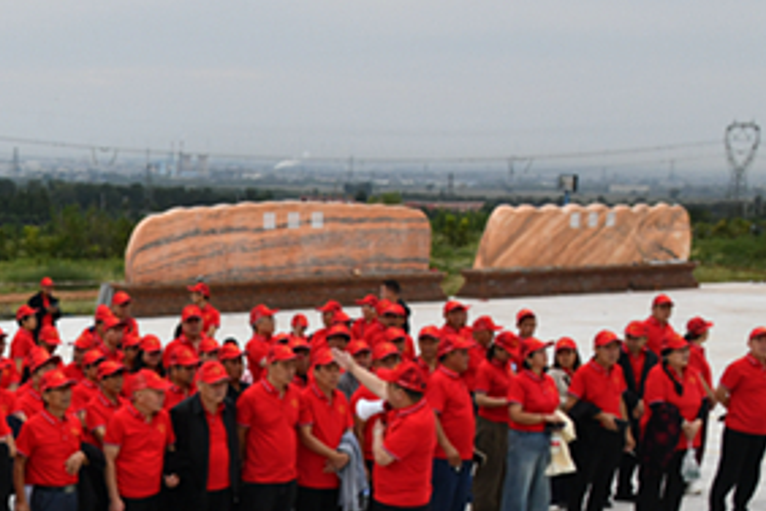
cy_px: 376
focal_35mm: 68
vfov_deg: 19.9
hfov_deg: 26.3
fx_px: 1447
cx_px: -160
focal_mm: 24
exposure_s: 1/500
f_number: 8
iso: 640
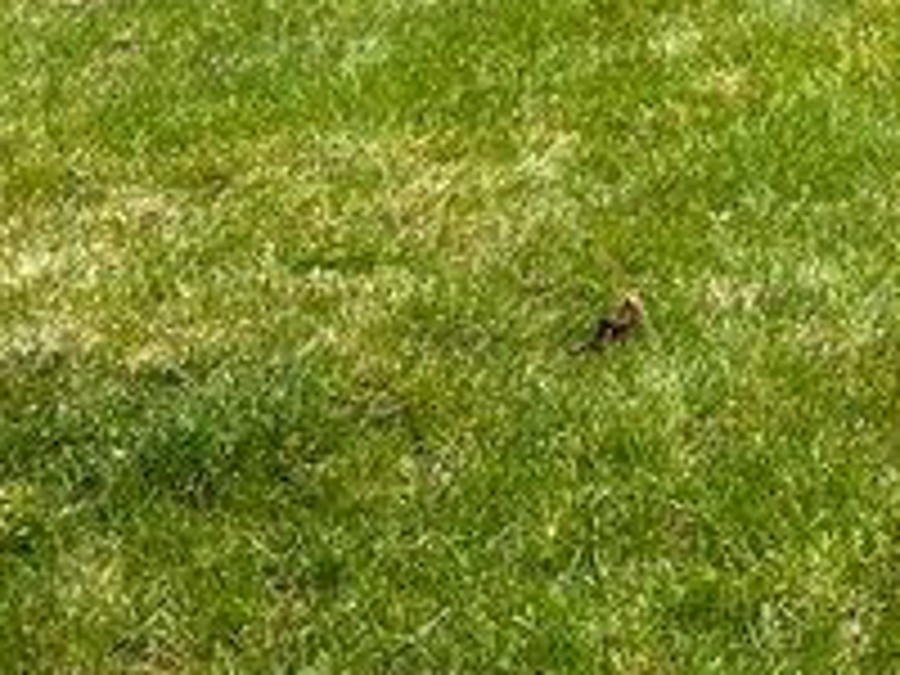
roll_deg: +0.0
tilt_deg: -4.7
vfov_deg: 10.3
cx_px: 1724
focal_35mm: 133
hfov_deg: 13.1
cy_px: -666
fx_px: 3458
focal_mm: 5.7
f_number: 1.5
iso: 50
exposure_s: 1/387
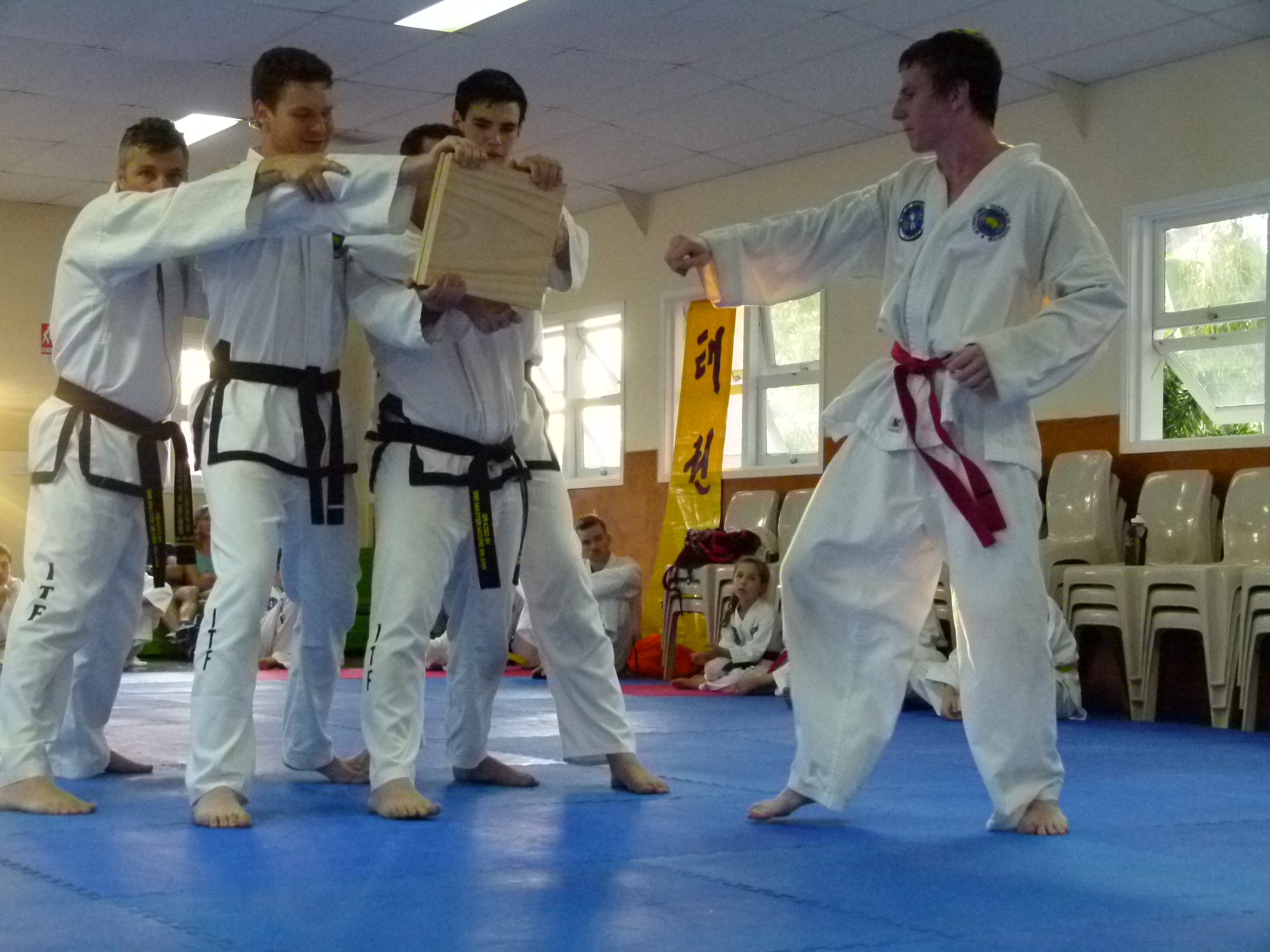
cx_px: 635
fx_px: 2238
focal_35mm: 61
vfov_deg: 24.0
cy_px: 476
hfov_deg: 31.7
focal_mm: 11
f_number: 3.3
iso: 800
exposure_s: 1/80
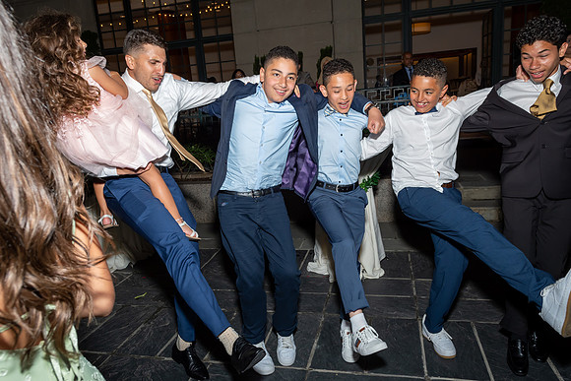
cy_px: 187
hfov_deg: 69.2
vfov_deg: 49.5
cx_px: 279
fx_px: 414
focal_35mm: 26
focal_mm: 17
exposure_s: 1/250
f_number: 5.6
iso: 500
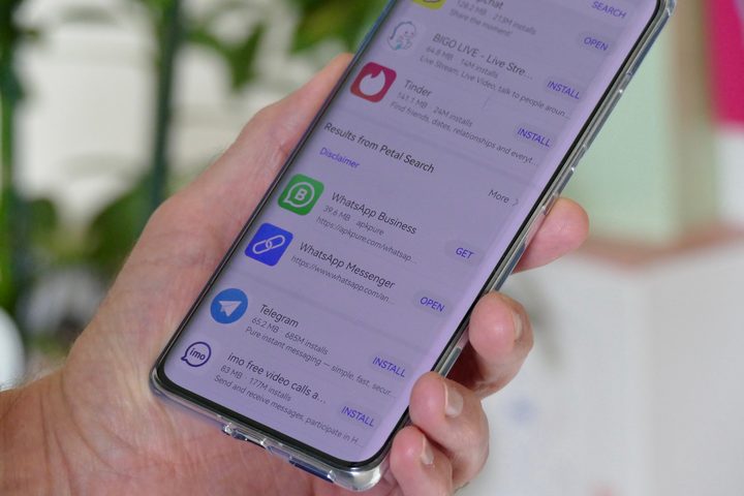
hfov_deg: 9.1
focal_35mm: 226
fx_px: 4670
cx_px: 372
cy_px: 248
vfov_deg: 6.1
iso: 1600
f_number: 4
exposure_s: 1/80
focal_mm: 82.28
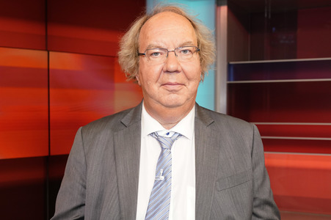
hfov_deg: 55.8
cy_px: 110
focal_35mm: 34
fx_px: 312
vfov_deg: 38.8
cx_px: 166
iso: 2000
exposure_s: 1/125
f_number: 5
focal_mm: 34
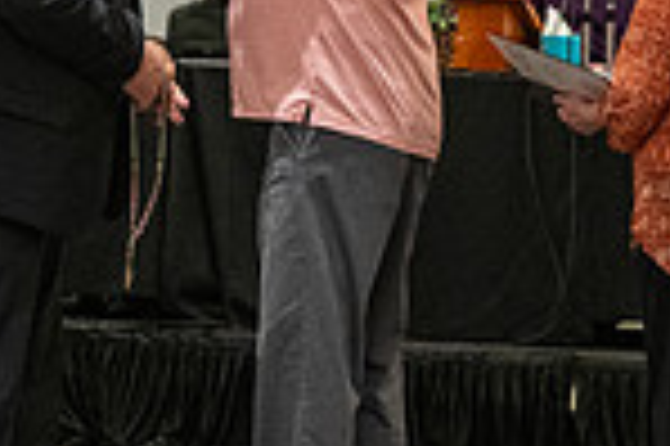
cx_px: 189
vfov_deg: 5.8
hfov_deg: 8.8
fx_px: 4350
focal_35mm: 234
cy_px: 56
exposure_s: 1/40
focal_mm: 60
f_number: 4
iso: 3200
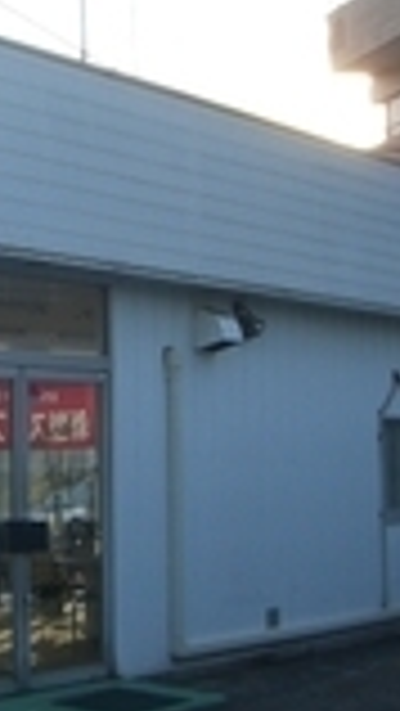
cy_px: 324
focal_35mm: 91
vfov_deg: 23.4
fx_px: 1714
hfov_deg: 13.1
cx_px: -45
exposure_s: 1/200
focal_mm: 6.2
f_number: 4.3
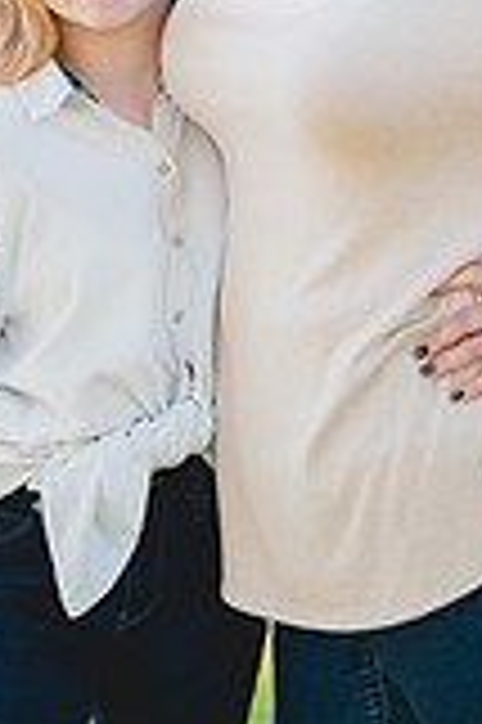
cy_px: 202
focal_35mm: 140
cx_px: 284
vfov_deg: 14.6
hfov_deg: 9.8
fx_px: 2818
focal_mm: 50
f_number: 1.4
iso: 250
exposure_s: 1/1600
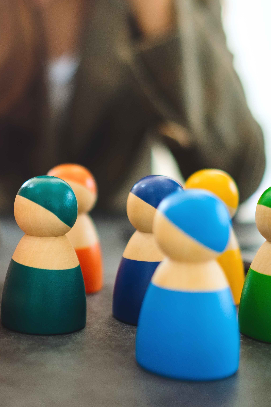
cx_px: 36
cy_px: 190
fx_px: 677
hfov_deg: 22.2
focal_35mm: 60
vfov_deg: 33.4
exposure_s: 1/220
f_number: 1.4
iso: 200
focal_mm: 23
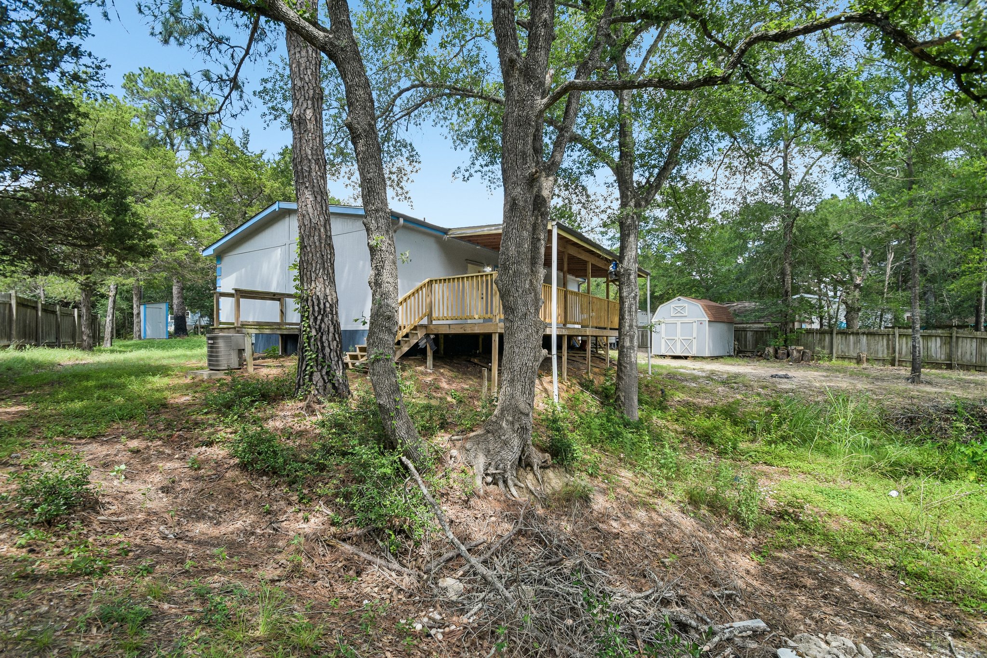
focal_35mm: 15
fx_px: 411
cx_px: 494
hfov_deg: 100.4
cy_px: 329
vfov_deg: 77.3
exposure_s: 1/200
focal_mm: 10
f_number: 8
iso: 400
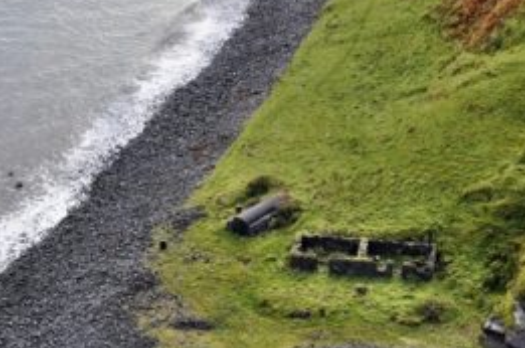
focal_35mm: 103
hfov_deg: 19.9
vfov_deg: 13.2
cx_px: 280
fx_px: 1499
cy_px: 271
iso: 200
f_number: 5.6
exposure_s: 1/200
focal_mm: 28
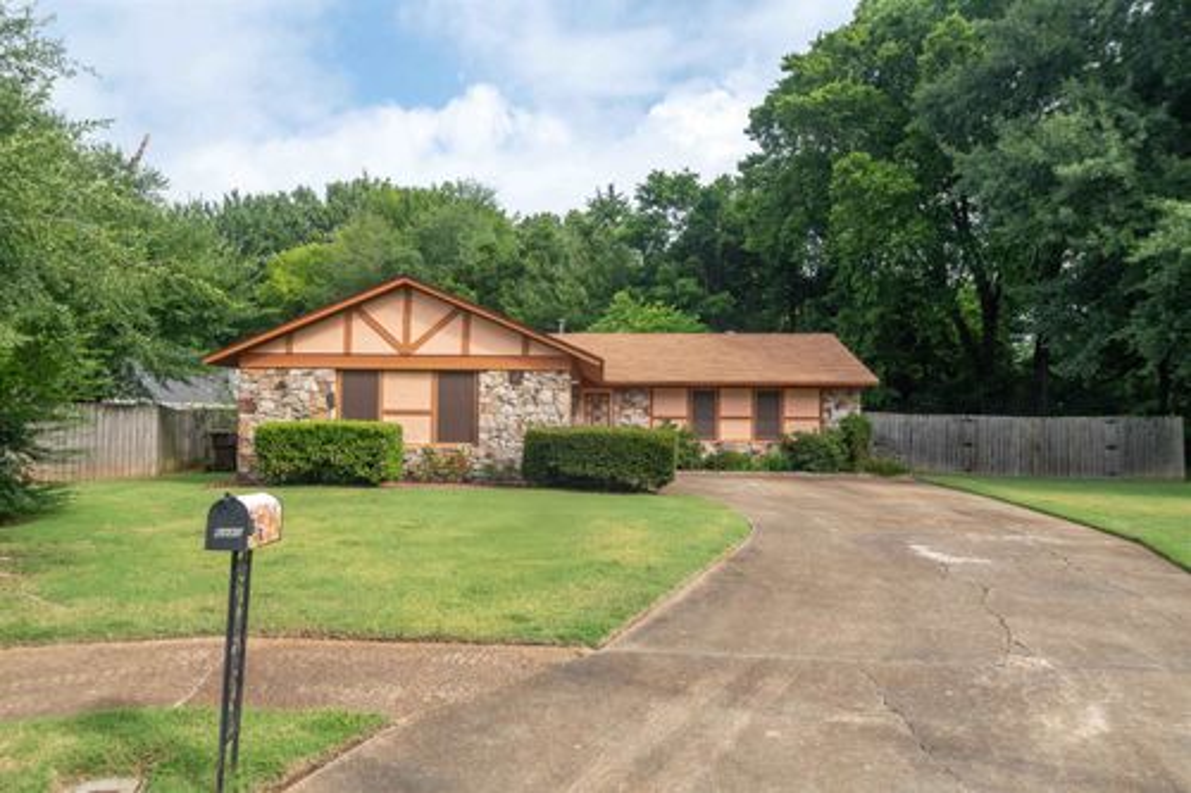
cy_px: 396
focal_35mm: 24
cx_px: 596
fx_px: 794
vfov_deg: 53.1
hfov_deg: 73.8
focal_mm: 24
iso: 400
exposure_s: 1/125
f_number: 11
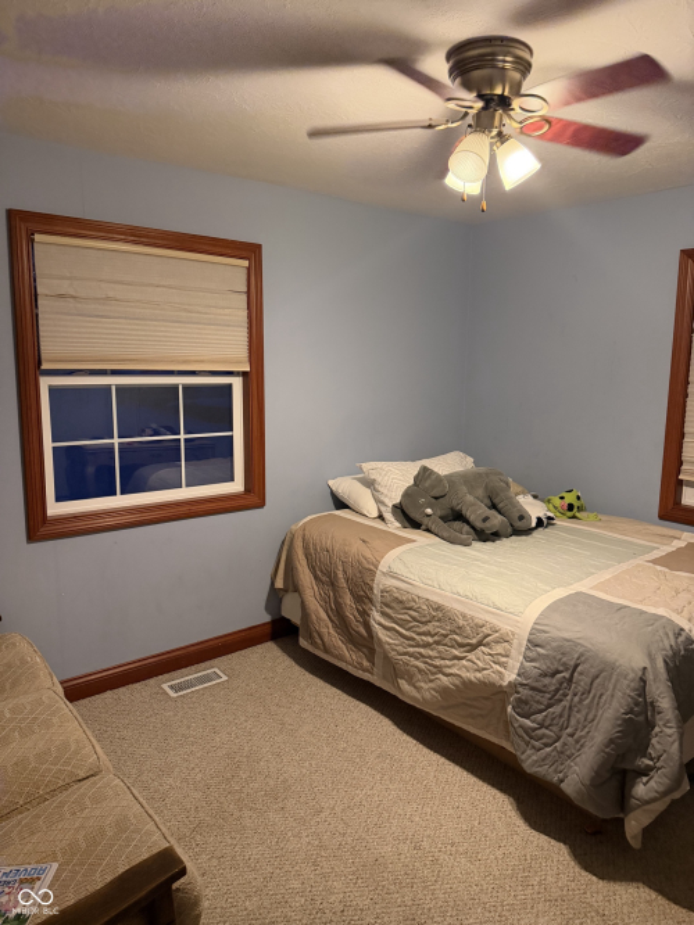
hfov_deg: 56.8
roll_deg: -1.3
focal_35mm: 24
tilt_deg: -9.3
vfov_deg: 71.6
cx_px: 347
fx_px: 642
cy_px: 462
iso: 640
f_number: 1.78
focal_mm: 6.76
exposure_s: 1/60
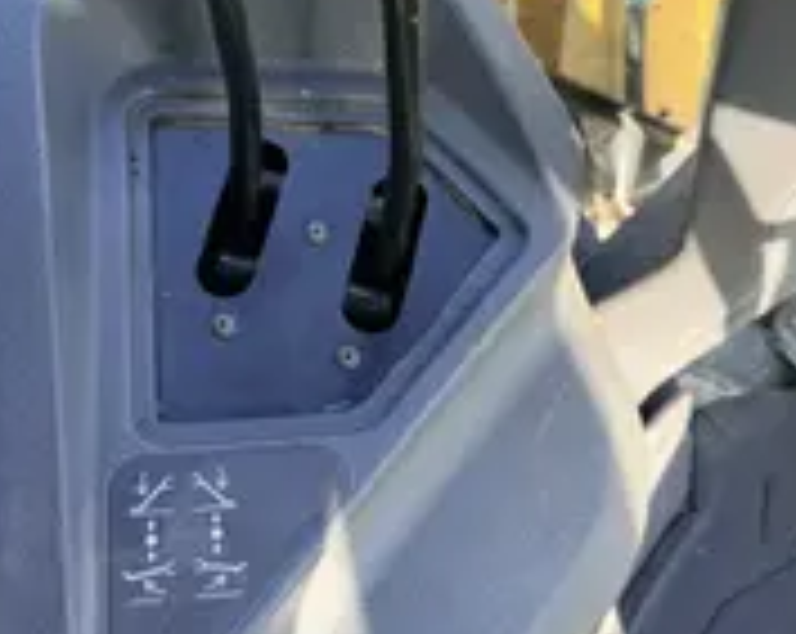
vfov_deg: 28.2
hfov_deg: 35.2
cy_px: 175
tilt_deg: -58.5
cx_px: 301
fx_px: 1247
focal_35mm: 53
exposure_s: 1/206
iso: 80
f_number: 1.78
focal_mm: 6.76
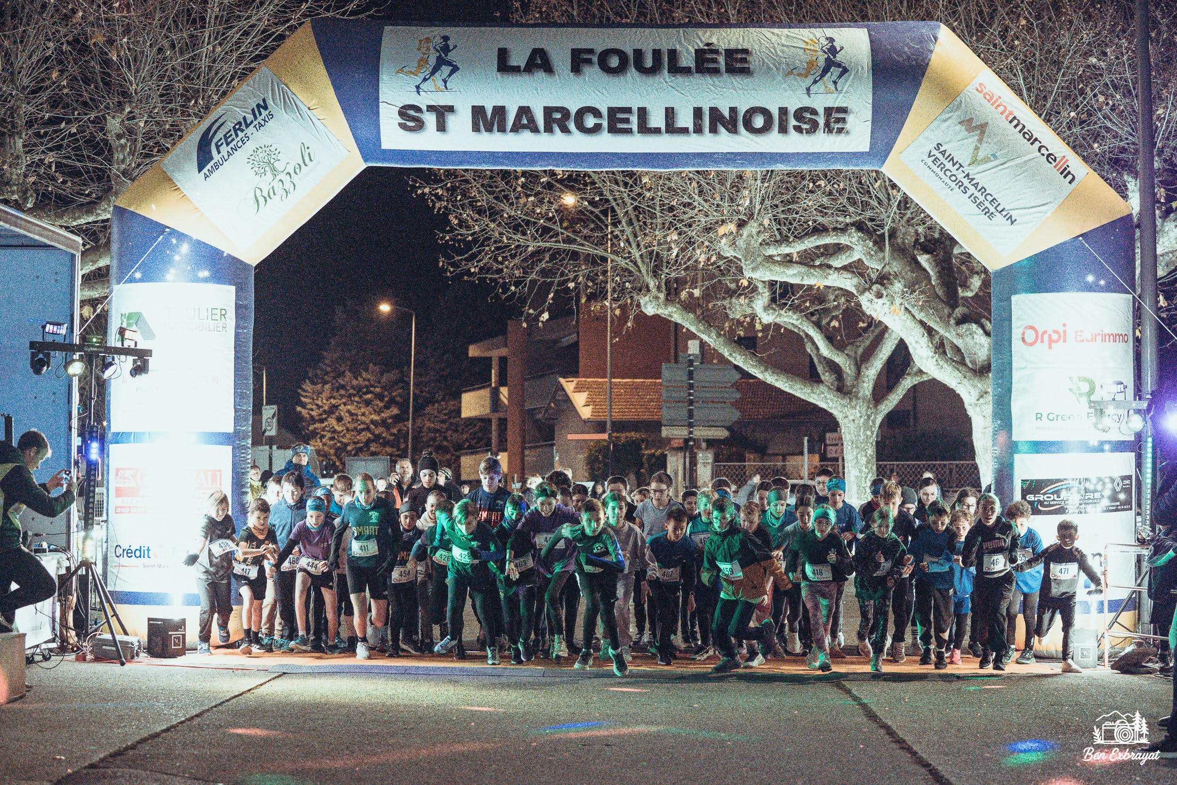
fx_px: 2289
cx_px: 588
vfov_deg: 19.5
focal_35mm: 70
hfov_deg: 28.8
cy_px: 392
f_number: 3.2
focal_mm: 70
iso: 32000
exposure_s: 1/400
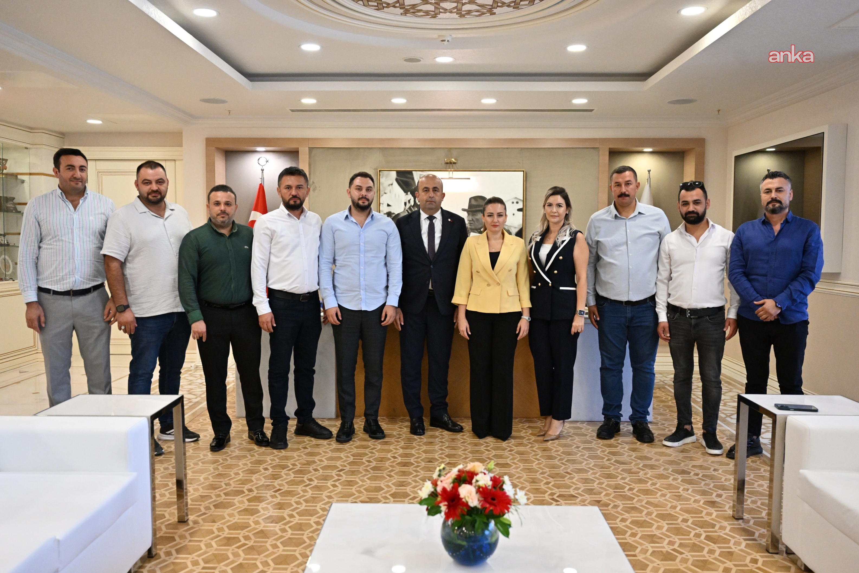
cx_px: 430
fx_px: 704
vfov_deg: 44.3
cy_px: 286
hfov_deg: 62.8
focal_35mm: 30
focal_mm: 29.5
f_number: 3.5
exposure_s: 1/323
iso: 4000
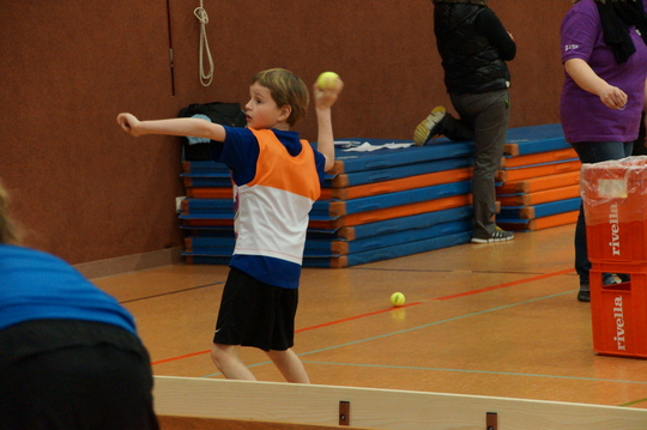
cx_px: 324
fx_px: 2693
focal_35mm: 150
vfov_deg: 9.1
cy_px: 215
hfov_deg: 13.7
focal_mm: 100
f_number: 5.6
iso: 3200
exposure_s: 1/100
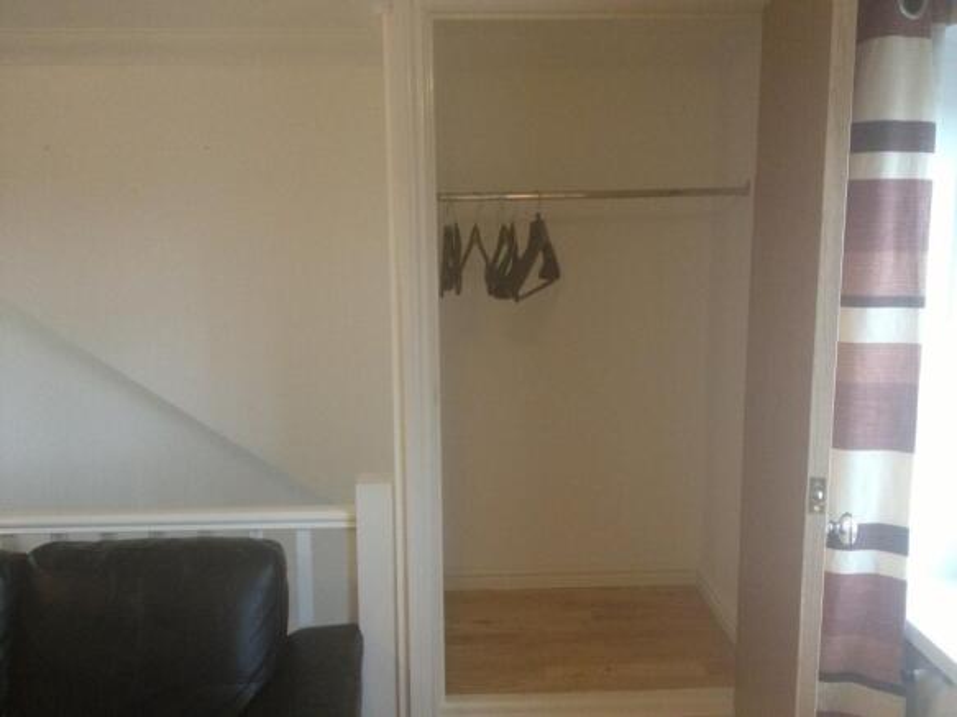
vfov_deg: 40.7
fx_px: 967
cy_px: 358
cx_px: 478
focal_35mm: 35
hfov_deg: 52.6
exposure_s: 1/20
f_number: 2.4
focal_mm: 4.28
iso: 320
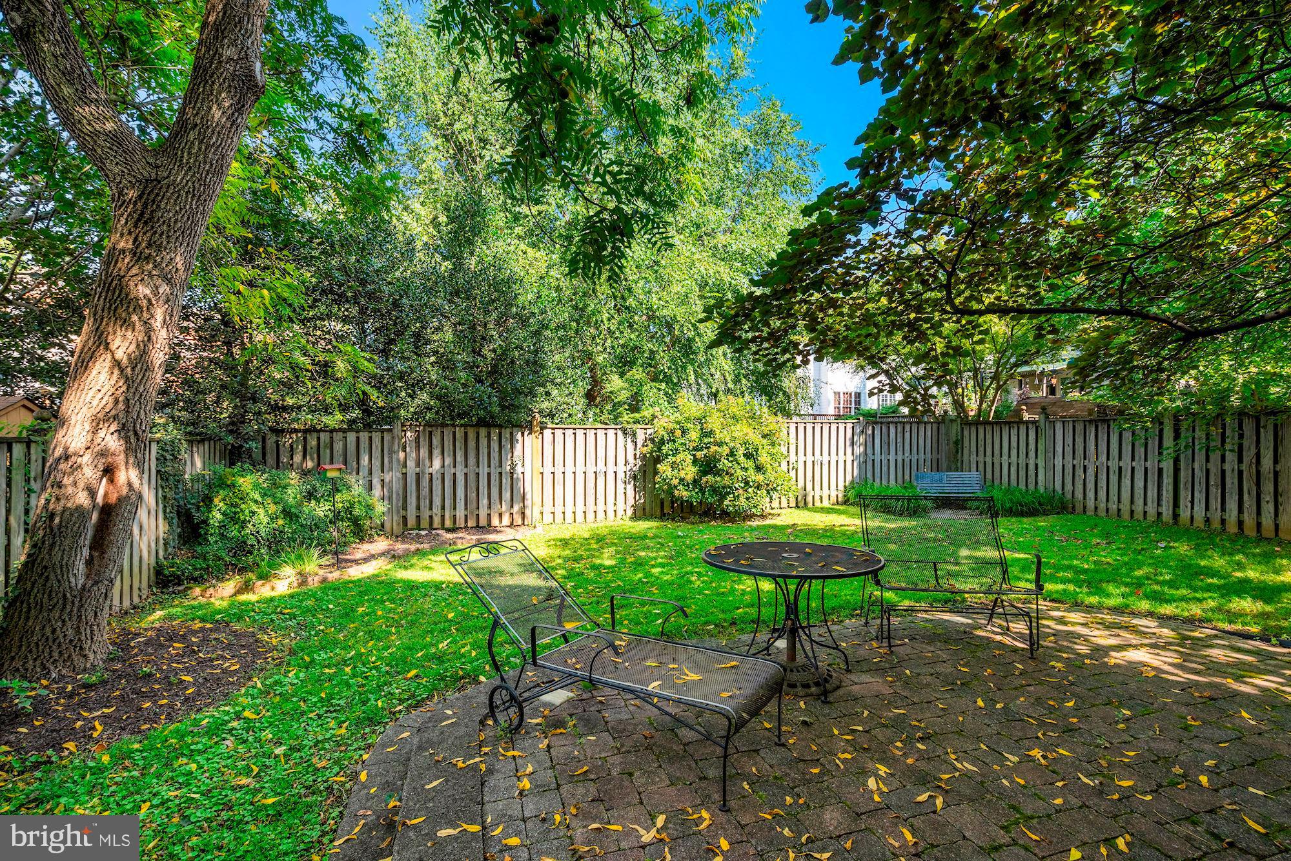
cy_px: 430
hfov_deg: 96.7
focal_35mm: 16
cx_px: 646
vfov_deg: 73.7
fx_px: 574
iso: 200
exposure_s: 1/100
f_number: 8
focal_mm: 16
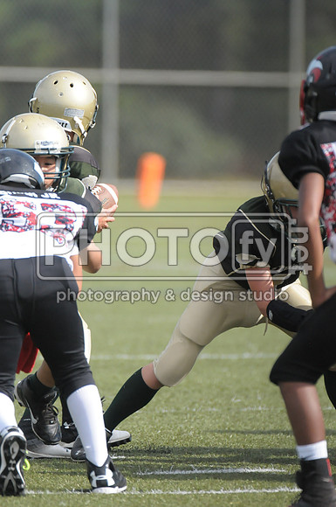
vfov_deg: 3.4
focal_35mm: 600
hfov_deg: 2.3
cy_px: 254
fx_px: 8425
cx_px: 168
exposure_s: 1/6400
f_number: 4
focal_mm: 400
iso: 1600
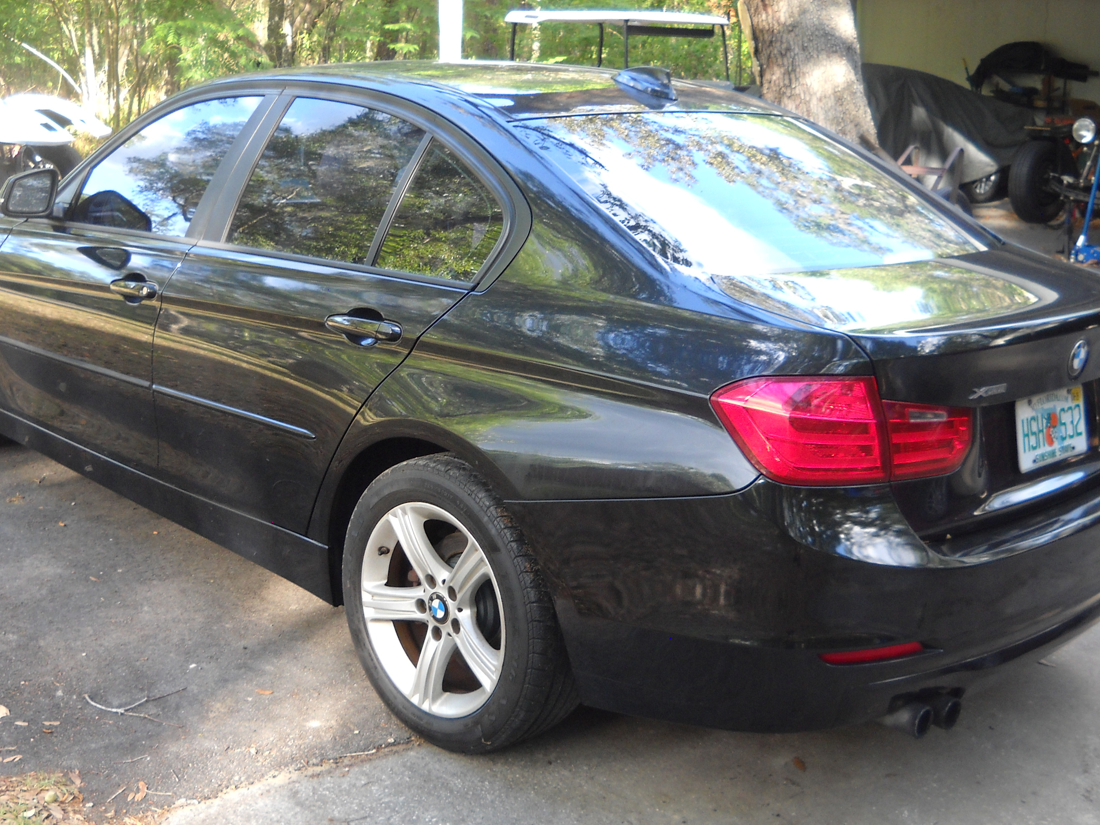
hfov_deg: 42.0
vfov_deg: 32.2
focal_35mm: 45
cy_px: 451
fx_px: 1430
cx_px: 501
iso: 141
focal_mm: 6.72
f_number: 3.1
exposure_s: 1/60
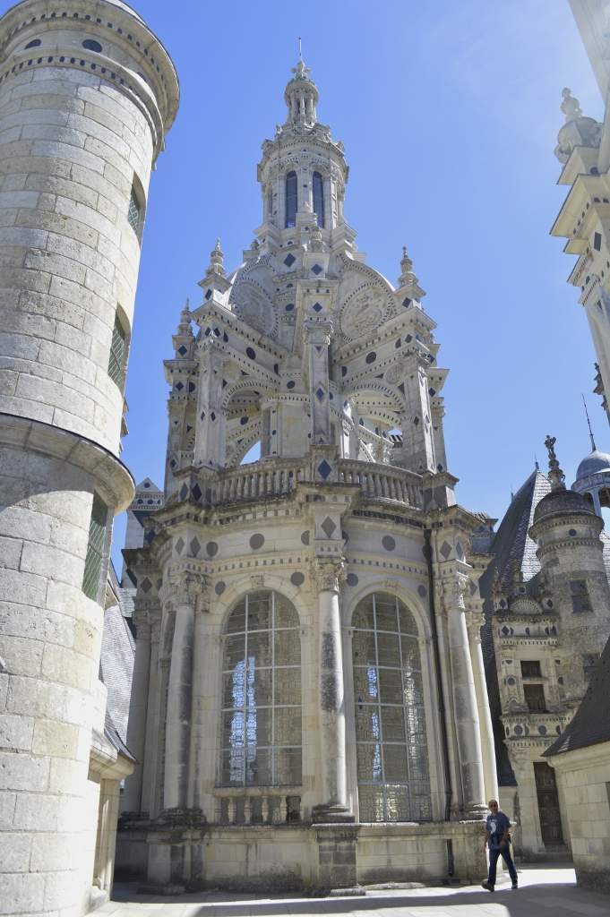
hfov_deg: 47.9
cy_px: 458
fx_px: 687
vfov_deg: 67.4
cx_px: 305
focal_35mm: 27
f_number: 6.3
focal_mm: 18
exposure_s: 1/320
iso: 200
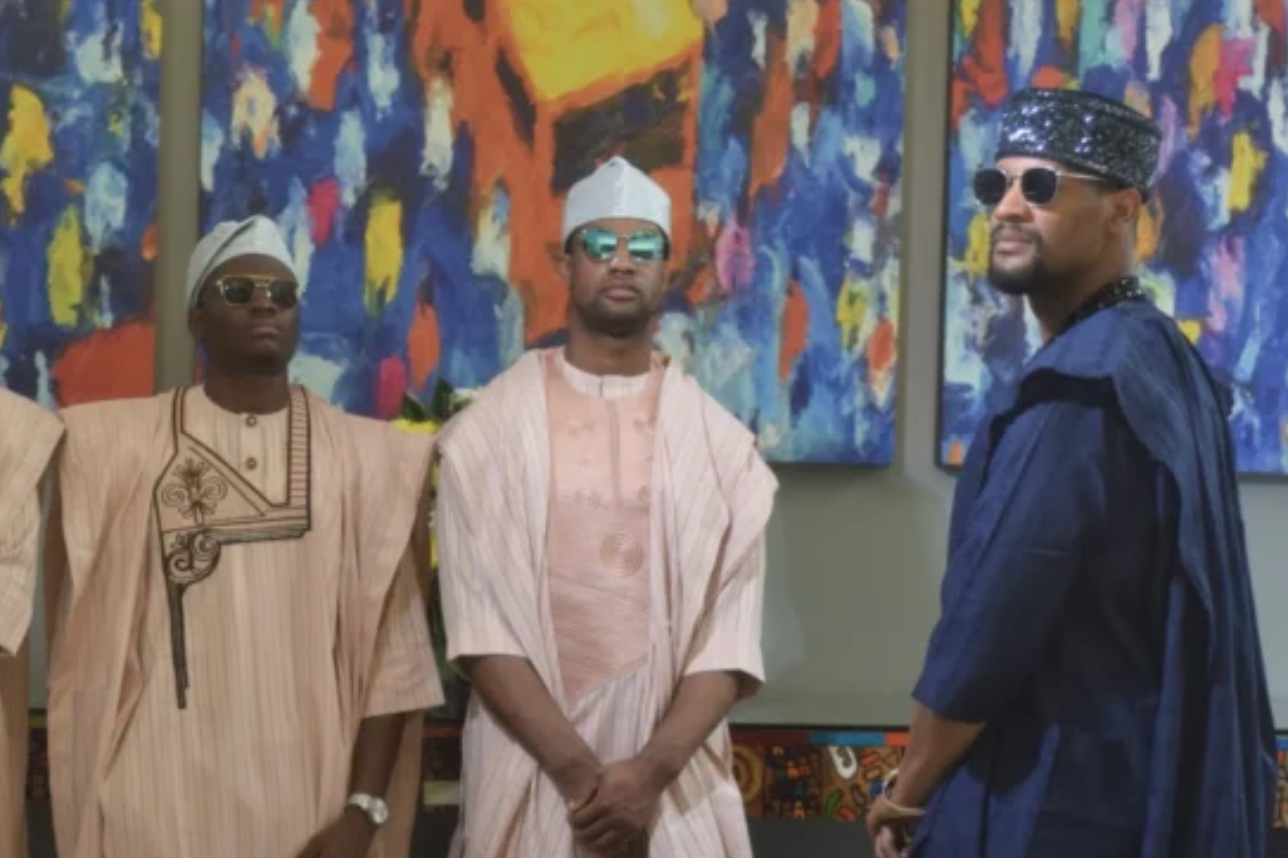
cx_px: 406
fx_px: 3792
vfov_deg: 12.9
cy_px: 595
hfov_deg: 19.2
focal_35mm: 106
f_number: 2.2
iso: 800
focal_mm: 50
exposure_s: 1/160
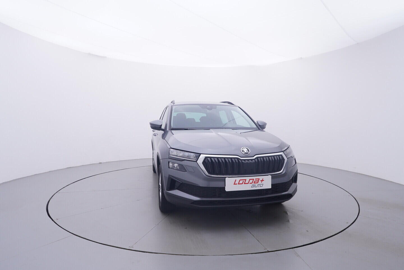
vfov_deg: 56.2
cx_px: 202
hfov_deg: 77.3
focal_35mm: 22
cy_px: 135
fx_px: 253
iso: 200
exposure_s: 1/80
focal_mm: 15
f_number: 5
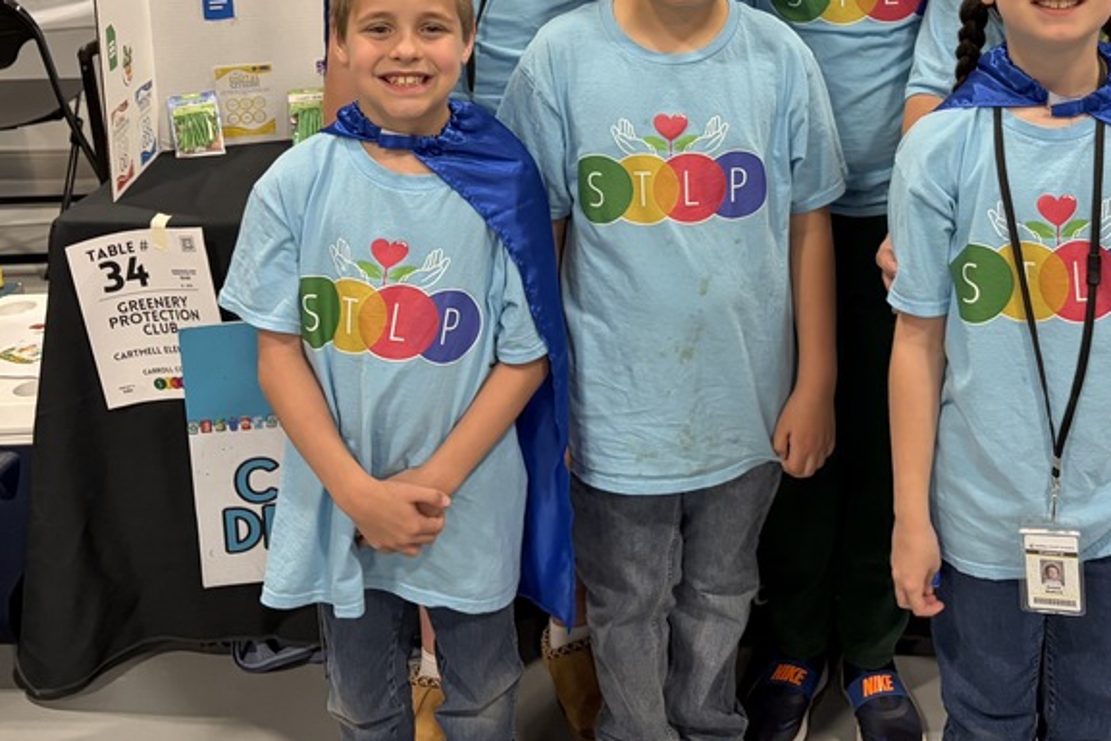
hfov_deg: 40.4
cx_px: 768
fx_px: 1482
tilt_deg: -11.8
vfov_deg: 27.0
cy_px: 60
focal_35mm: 48
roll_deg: +0.2
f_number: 1.6
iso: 160
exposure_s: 1/60
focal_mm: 5.96
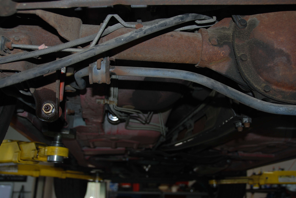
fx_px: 296
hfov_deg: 53.1
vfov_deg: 37.0
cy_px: 99
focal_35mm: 36
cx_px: 148
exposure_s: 1/60
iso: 200
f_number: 4
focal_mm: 24
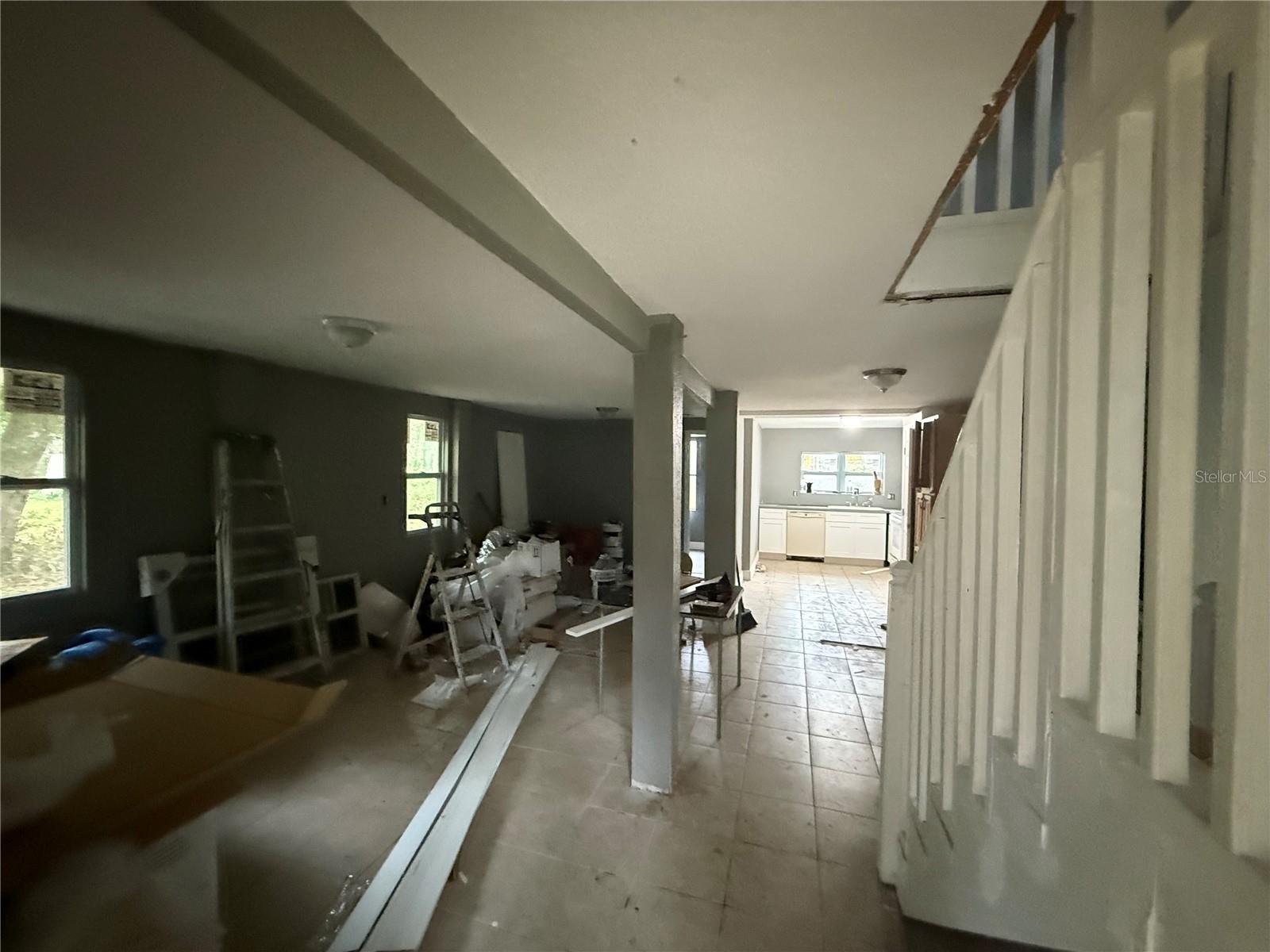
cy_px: 476
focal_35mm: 14
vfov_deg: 85.7
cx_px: 635
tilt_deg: -0.9
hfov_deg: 102.1
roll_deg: -0.5
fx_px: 514
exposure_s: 1/60
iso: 1600
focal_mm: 2.22
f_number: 2.2
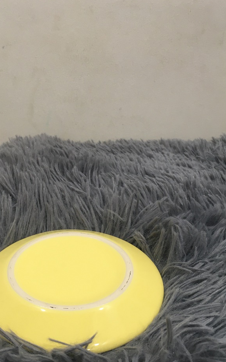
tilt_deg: -28.3
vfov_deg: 48.9
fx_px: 394
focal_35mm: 40
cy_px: 219
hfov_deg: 31.8
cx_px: 82
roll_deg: +0.4
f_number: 2.2
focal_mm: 4.15
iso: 80
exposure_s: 1/33
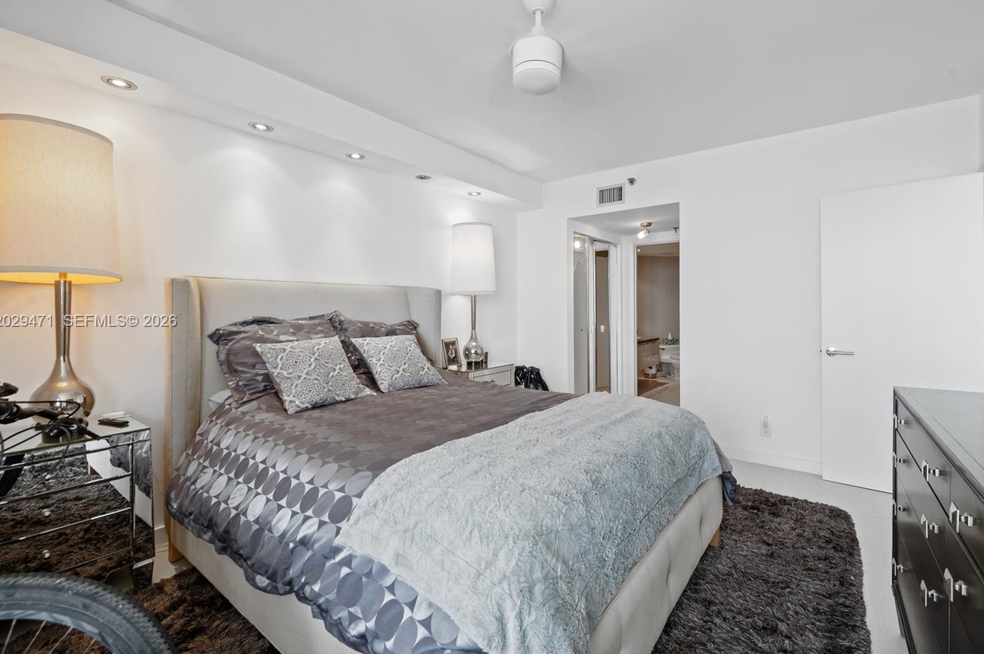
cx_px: 499
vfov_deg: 77.2
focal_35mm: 15
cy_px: 322
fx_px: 410
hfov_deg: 100.4
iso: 200
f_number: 8
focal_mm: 14
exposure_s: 1/5
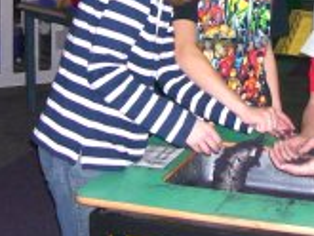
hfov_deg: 20.5
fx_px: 844
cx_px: 303
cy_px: -29
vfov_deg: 15.5
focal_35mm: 93
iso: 125
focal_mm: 5.6
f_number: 2.7
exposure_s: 1/60
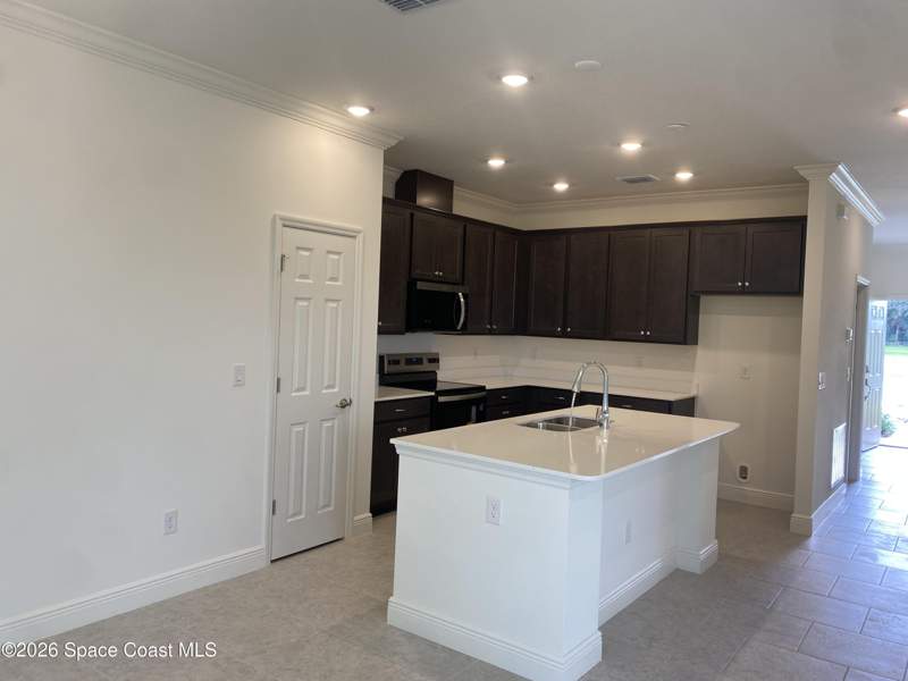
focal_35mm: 26
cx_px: 454
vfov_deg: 53.1
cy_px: 340
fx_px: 682
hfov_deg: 67.3
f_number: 1.8
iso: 80
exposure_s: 1/120
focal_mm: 4.25
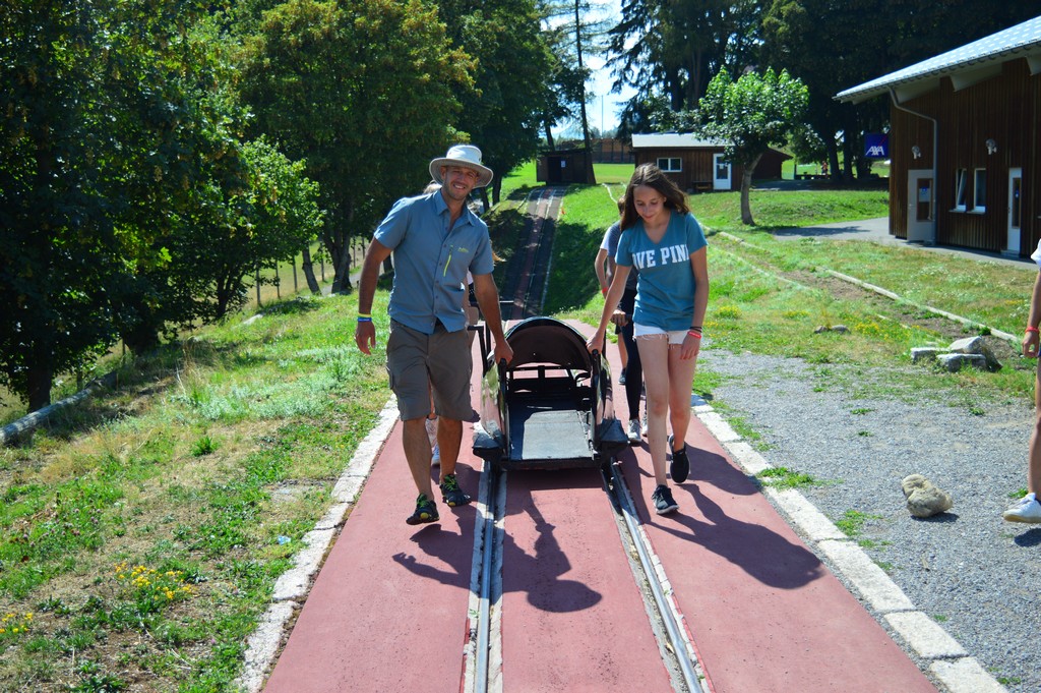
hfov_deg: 46.4
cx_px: 520
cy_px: 346
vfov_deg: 31.8
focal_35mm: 42
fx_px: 1213
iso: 200
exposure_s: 1/1000
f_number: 4.2
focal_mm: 28
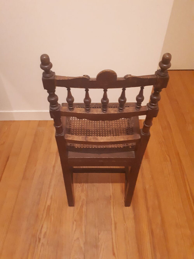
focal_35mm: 27
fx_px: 202
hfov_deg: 51.4
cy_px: 130
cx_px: 97
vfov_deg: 65.3
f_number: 1.9
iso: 800
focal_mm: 3.6
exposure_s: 1/17
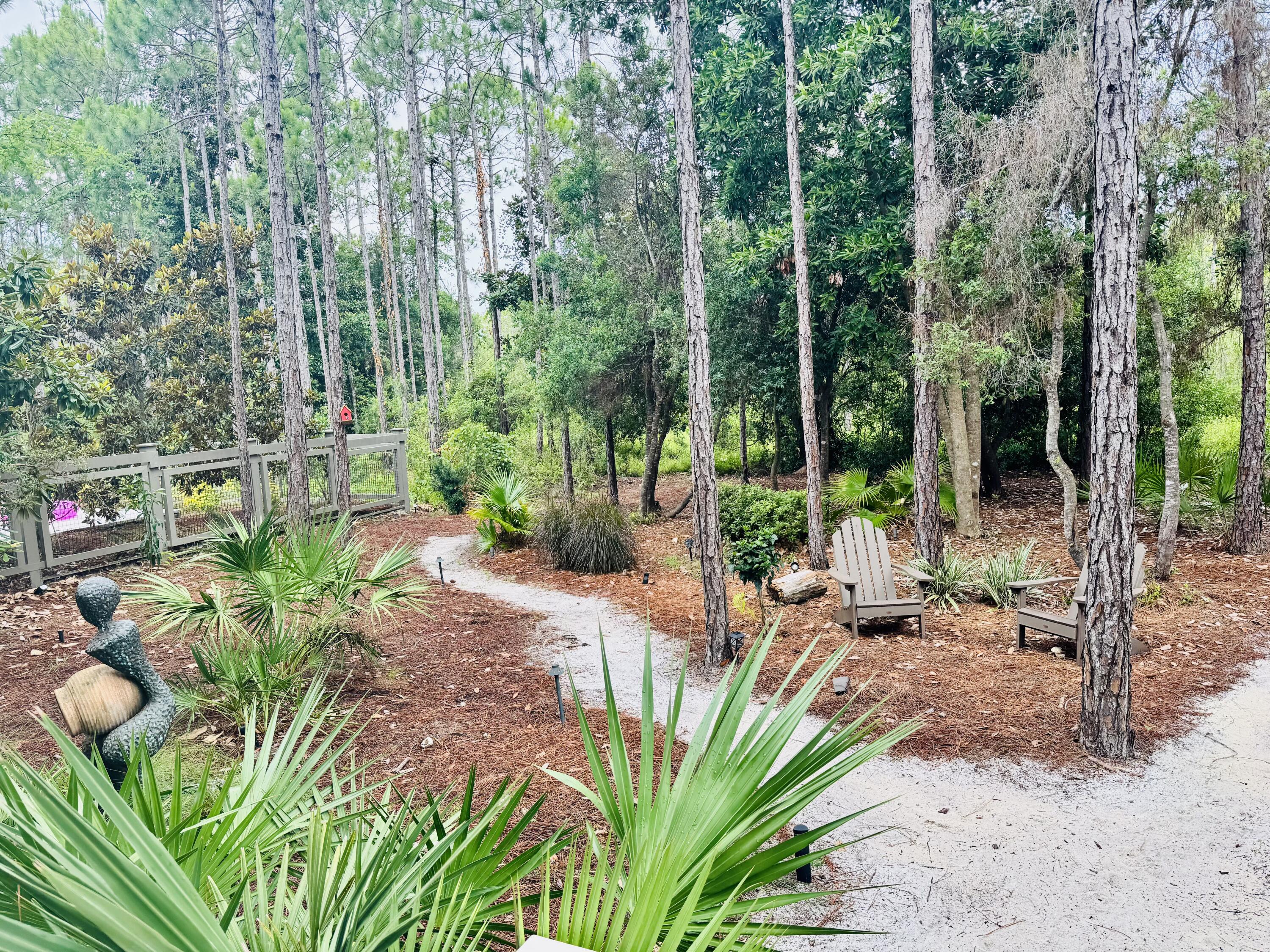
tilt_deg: -6.7
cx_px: 635
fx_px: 881
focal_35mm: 24
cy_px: 476
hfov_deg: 71.6
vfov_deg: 56.8
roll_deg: +0.6
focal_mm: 6.76
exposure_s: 1/256
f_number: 1.78
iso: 80
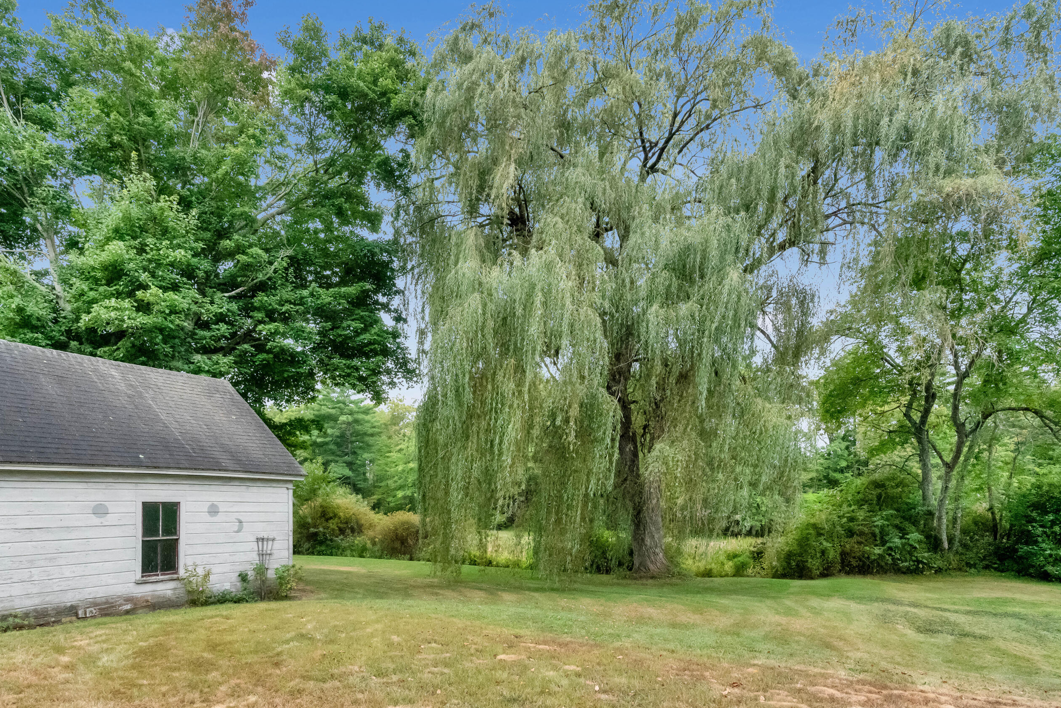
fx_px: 560
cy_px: 386
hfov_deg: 86.4
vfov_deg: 64.5
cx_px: 459
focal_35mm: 19
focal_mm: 16
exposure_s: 1/2000
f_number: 8
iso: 10000
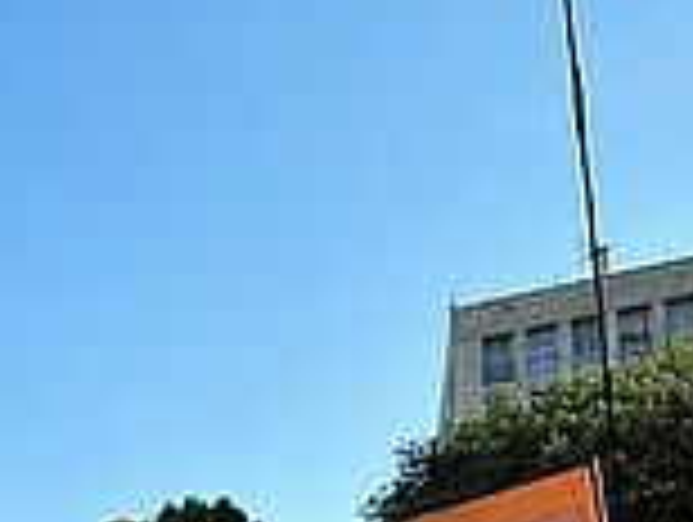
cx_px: -243
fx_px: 1123
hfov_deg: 27.6
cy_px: 848
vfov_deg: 20.9
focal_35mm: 56
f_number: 9
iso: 400
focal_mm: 15
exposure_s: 1/500
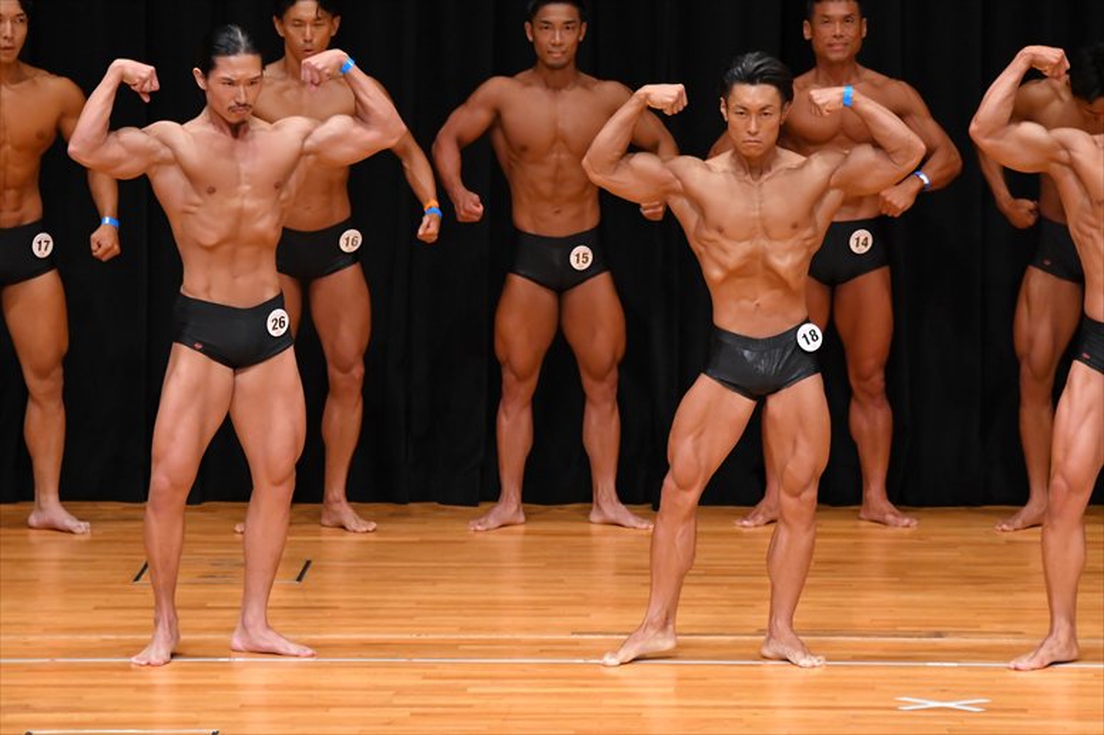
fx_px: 8276
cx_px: 552
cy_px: 368
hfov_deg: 7.6
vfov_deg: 5.1
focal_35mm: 270
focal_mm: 180
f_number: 5.6
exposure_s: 1/400
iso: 4000
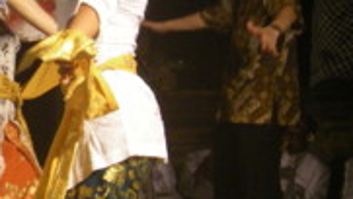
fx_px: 1245
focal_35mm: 133
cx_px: -53
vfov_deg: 9.1
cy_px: 47
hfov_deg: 15.6
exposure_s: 1/60
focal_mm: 8.1
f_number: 3.5
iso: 250
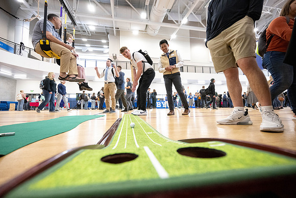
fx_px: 119
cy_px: 99
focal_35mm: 14
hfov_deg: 102.5
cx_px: 148
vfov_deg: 79.5
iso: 5000
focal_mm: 14
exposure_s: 1/320
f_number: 4
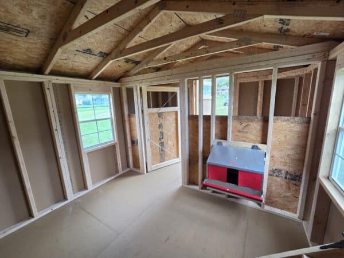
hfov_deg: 106.2
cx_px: 172
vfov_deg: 89.9
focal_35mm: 13
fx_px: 129
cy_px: 129
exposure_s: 1/120
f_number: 2.2
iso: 125
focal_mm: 2.2
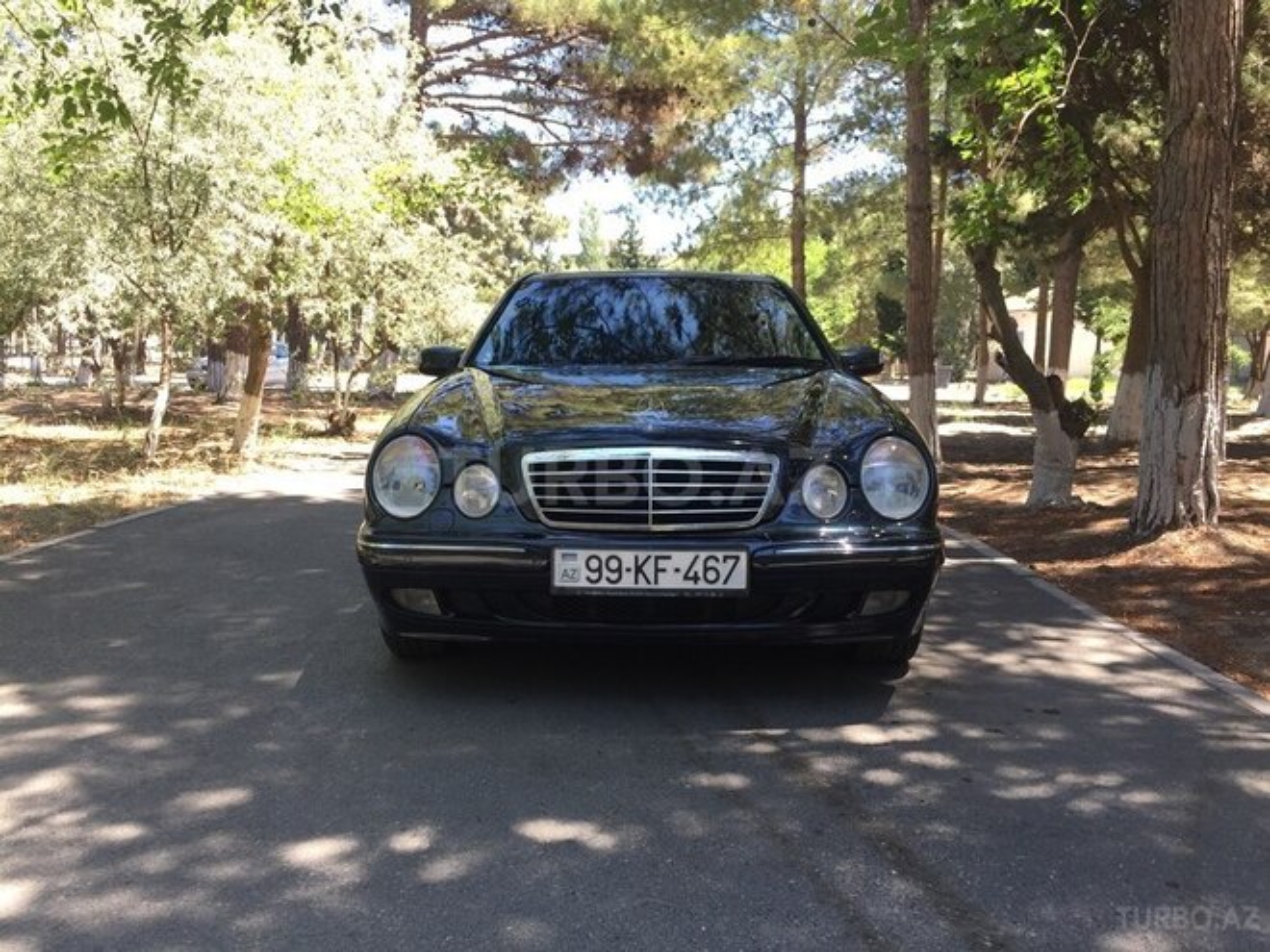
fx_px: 1064
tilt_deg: -7.4
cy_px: 476
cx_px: 635
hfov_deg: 61.7
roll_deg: -1.1
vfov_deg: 48.2
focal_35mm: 29
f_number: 2.2
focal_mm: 4.15
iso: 32
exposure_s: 1/179
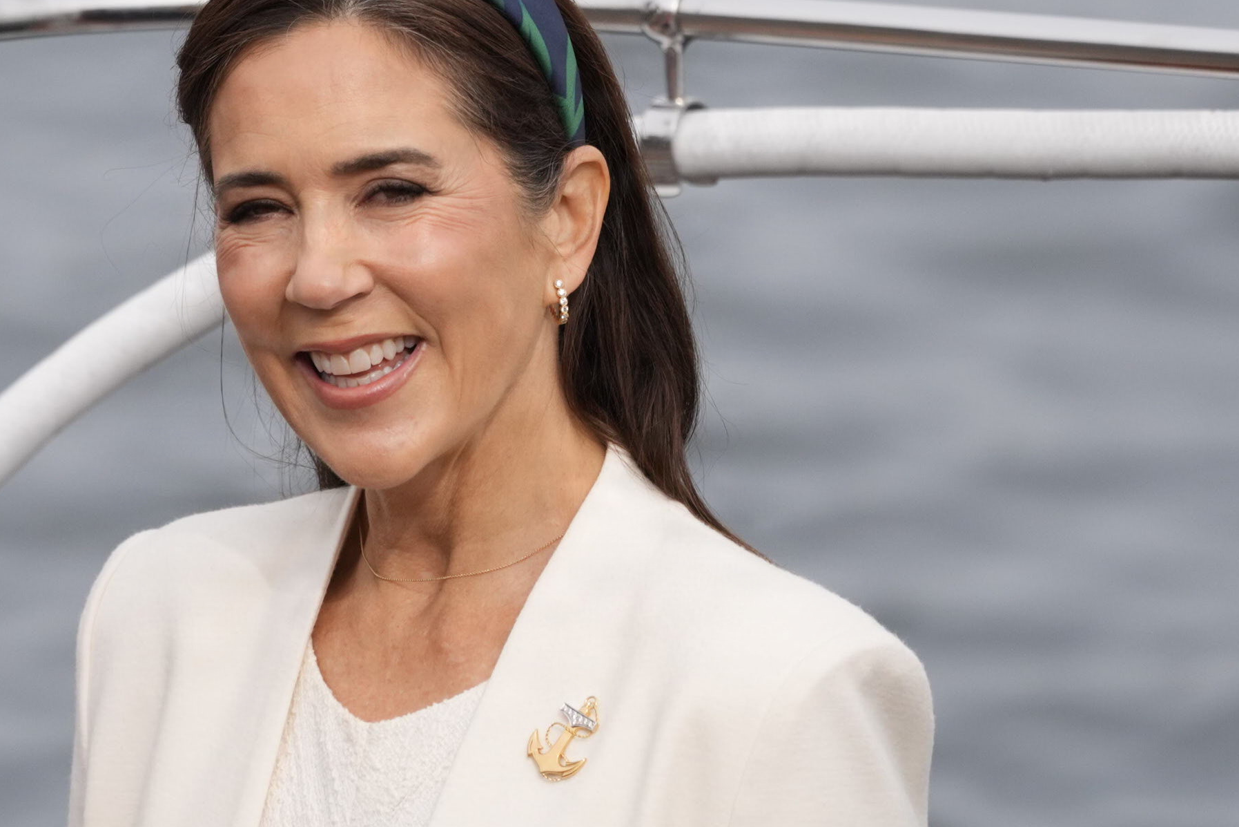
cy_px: 358
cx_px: 462
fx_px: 15350
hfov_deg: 4.6
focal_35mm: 446
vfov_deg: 3.1
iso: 800
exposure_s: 1/2000
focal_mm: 327
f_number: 6.3
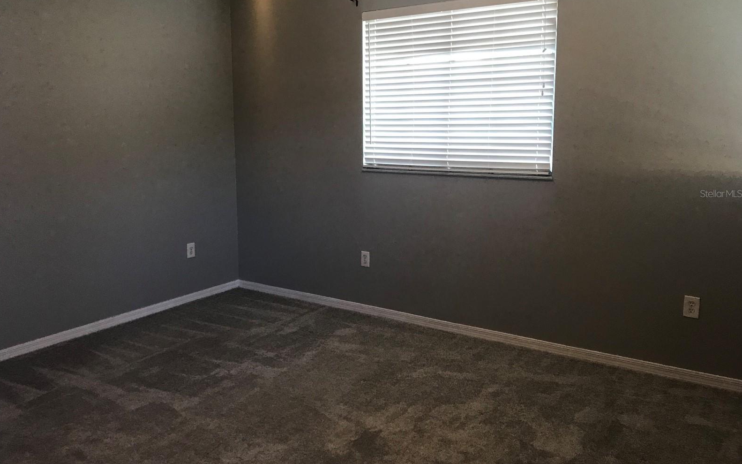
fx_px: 607
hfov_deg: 62.9
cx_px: 369
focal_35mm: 30
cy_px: 193
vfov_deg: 41.7
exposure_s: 1/30
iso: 40
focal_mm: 3.99
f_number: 1.8
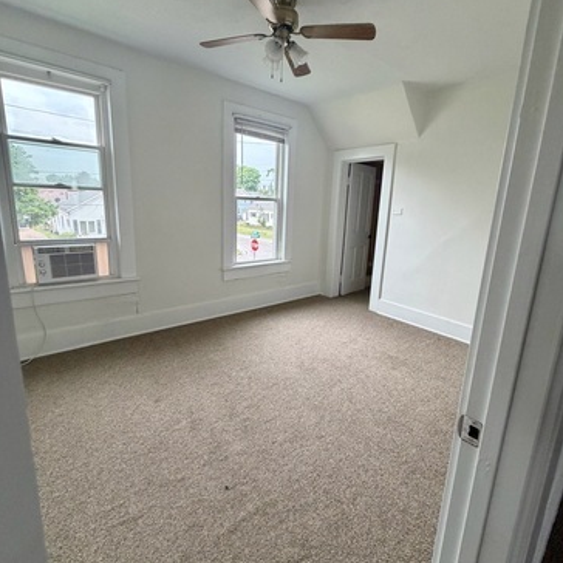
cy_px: 269
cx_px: 285
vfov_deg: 83.9
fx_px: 313
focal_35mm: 17
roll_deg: -3.0
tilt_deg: -10.8
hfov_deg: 84.0
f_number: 2.2
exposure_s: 1/121
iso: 320
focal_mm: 2.22
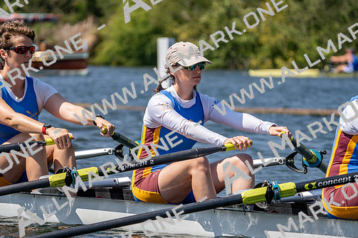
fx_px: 2316
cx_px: 162
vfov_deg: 5.9
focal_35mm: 233
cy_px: 128
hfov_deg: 8.8
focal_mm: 202
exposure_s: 1/2000
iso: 250
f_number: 5.6
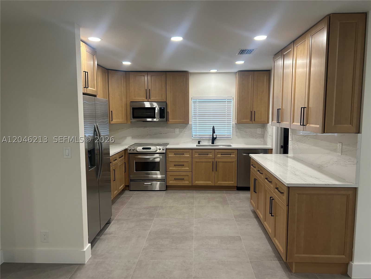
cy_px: 140
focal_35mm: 26
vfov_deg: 53.1
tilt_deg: -5.5
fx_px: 279
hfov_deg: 67.3
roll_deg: +0.7
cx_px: 186
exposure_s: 1/120
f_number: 1.5
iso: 125
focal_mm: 5.7
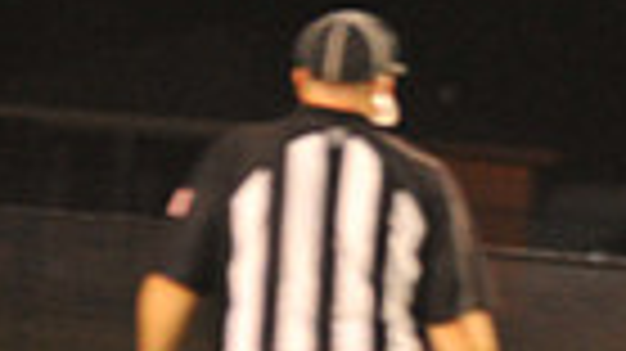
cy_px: 302
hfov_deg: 2.5
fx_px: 14466
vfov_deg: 1.4
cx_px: 1257
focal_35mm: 872
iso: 3200
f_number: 3.2
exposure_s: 1/160
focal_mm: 200
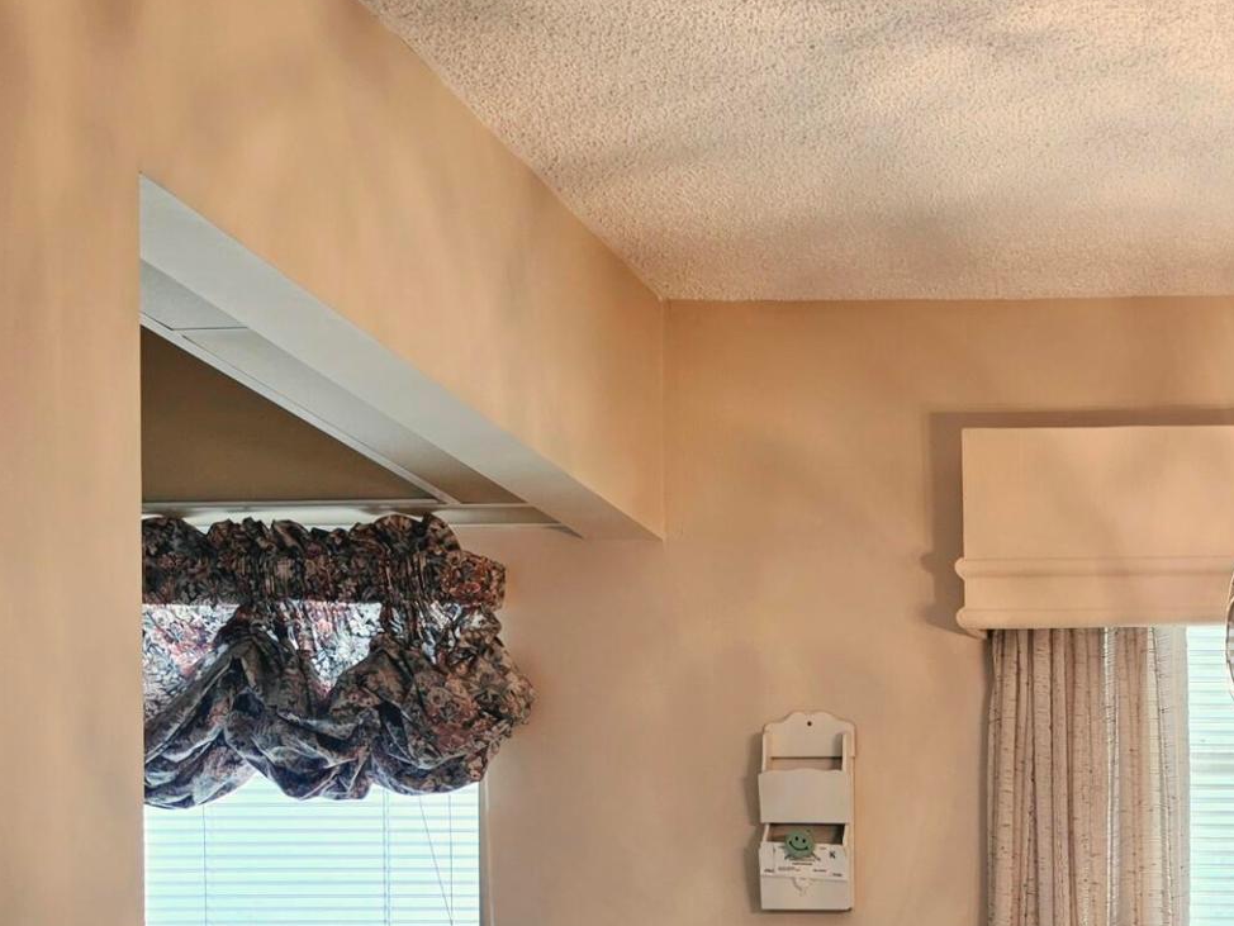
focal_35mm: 68
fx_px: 2425
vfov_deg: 20.3
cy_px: 1110
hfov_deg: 26.5
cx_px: 1332
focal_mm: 6.5
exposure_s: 1/120
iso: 20
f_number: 1.4
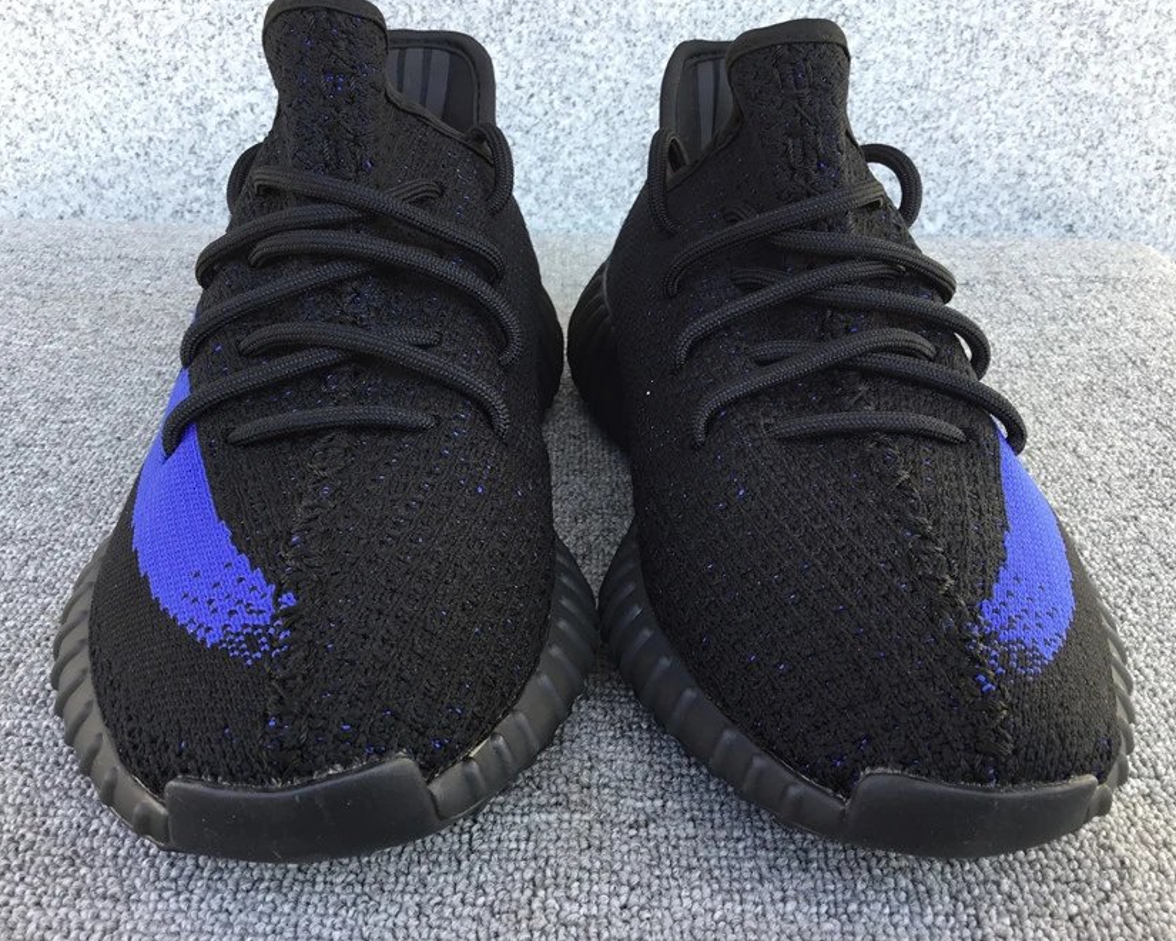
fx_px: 1149
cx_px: 569
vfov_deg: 44.5
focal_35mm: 33
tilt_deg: -27.7
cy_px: 471
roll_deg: -1.4
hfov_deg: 54.2
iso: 25
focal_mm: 3.3
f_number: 2.4
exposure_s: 1/100
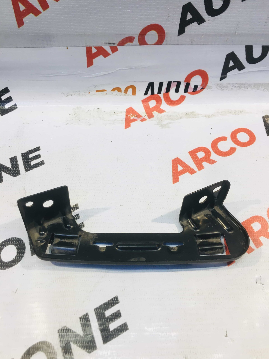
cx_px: 134
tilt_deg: -53.3
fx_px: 300
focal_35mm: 29
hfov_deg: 48.2
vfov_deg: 61.7
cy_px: 180
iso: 32
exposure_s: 1/33
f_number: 2.2
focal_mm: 4.15
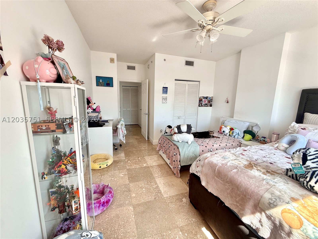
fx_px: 129
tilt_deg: -9.1
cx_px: 159
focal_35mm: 14
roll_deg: -1.3
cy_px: 120
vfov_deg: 85.7
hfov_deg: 102.1
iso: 40
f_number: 2.2
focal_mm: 2.22
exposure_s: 1/99
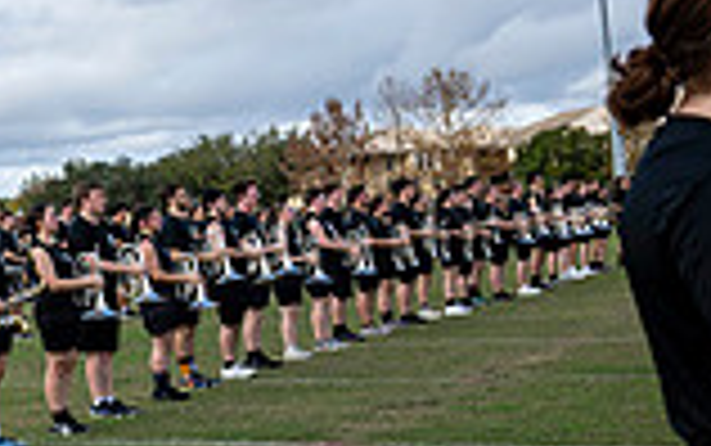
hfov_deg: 18.7
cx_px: -513
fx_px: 1745
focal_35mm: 90
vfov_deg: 14.5
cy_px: 250
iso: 125
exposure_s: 1/1250
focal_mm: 24
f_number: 2.8
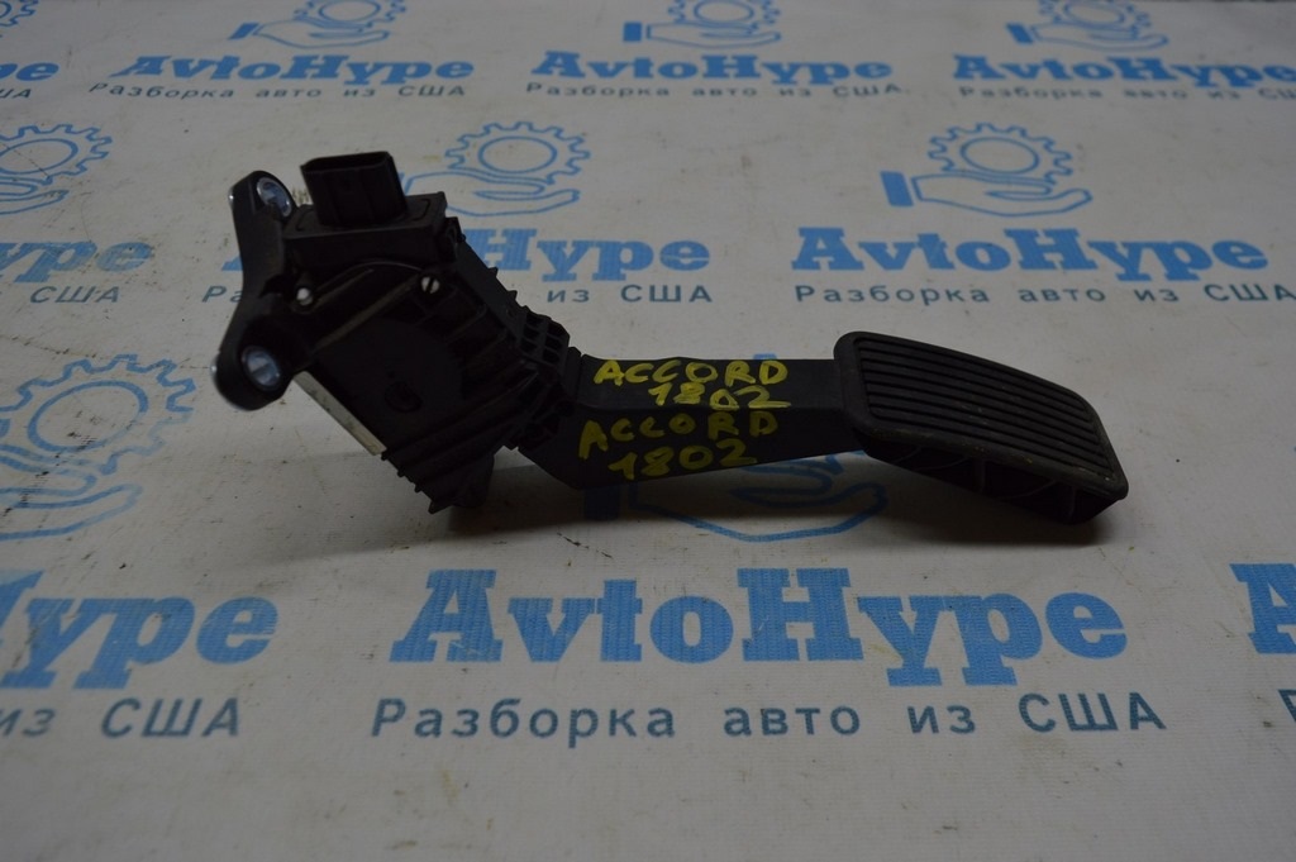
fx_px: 1079
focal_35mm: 30
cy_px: 431
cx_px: 648
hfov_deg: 62.0
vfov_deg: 43.5
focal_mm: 20
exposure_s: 1/125
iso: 320
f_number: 5.6
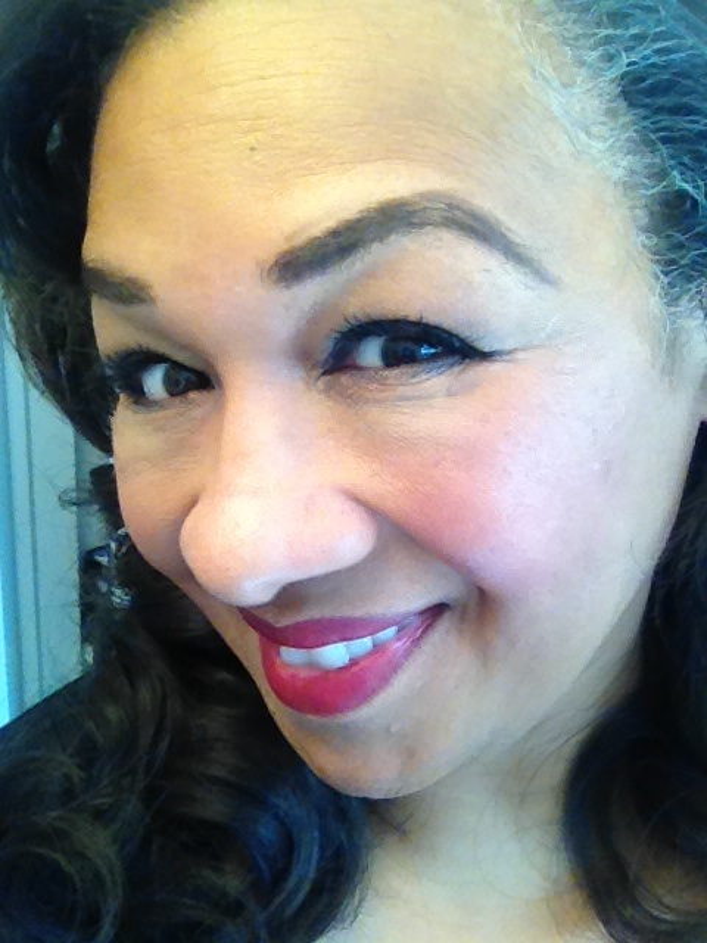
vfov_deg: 52.6
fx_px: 953
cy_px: 472
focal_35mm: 35
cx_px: 354
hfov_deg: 40.7
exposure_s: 1/60
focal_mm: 1.85
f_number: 2.4
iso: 125
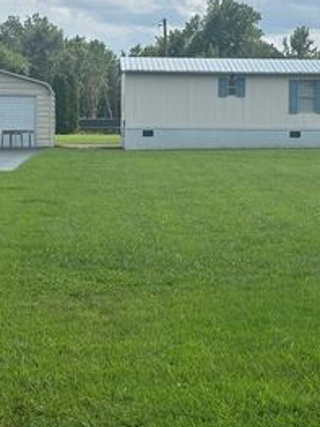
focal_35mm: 99
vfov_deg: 19.8
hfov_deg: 14.9
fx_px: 1221
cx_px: 219
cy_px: 155
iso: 40
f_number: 1.6
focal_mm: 5.96
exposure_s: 1/3021
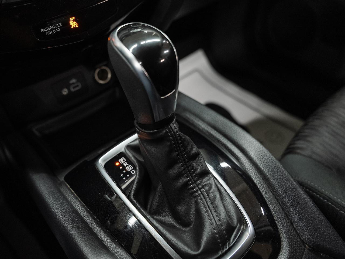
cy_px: 119
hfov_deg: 62.6
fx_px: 281
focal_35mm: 28
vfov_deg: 49.4
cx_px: 140
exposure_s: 1/40
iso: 1250
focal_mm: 24
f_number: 3.5
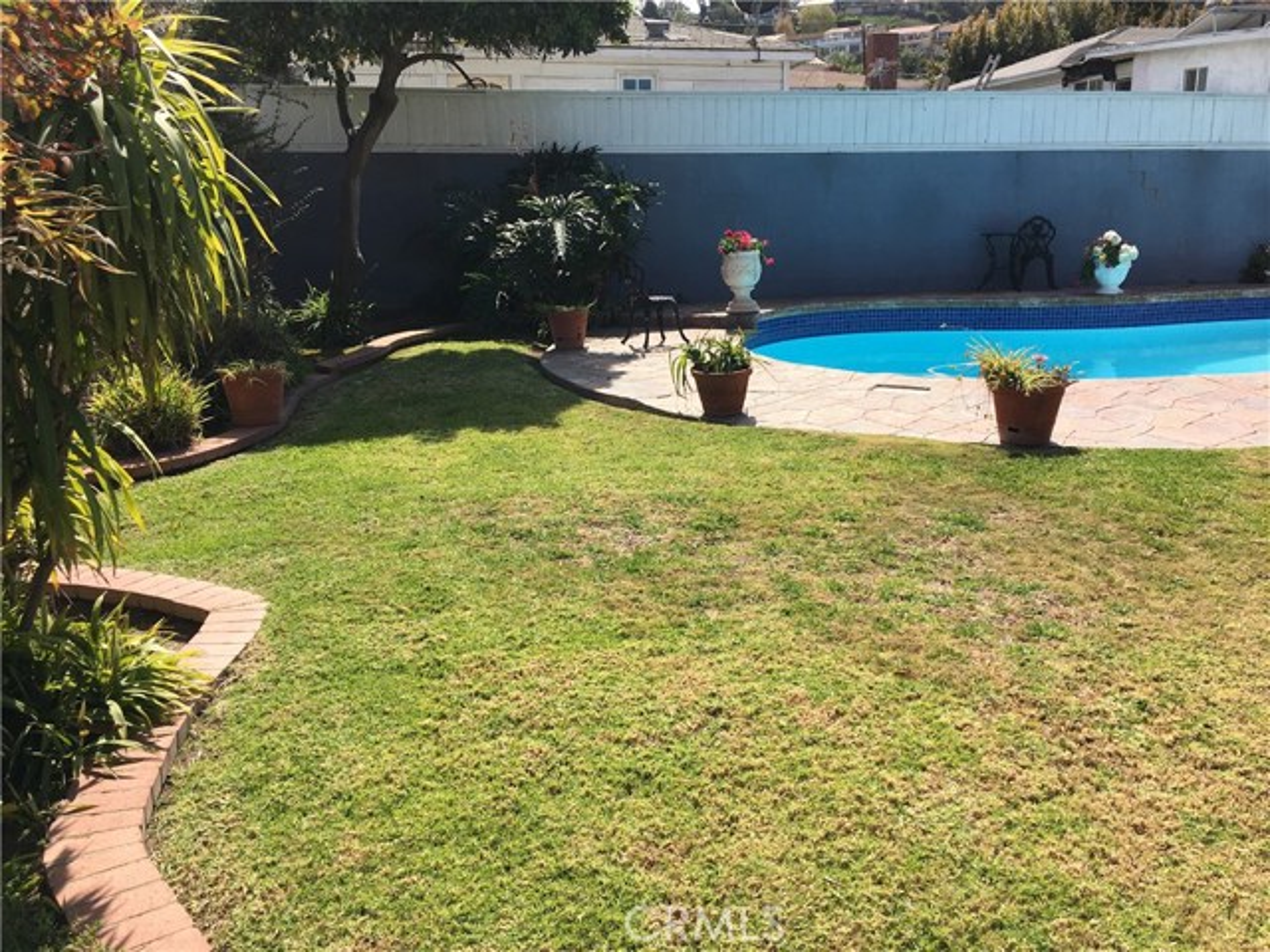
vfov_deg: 48.2
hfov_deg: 61.7
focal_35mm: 29
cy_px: 476
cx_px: 635
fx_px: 1064
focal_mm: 4.15
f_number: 2.2
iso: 25
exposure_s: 1/1166
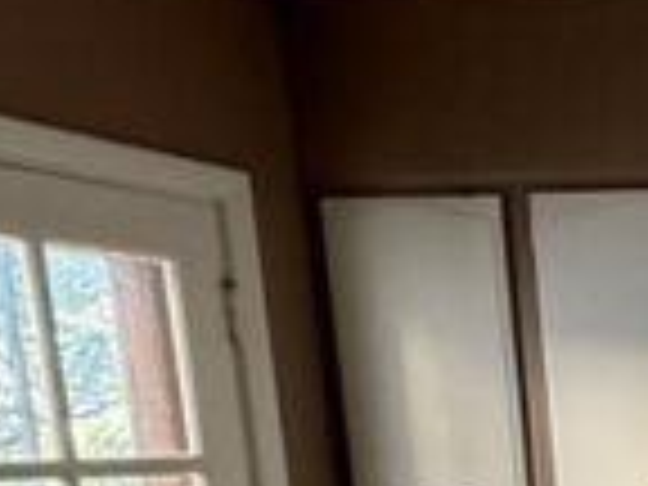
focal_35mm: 78
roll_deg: +0.3
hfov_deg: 18.6
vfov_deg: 17.2
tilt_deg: -10.5
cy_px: 706
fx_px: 1460
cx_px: 1210
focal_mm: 2.22
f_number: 2.2
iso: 400
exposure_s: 1/95
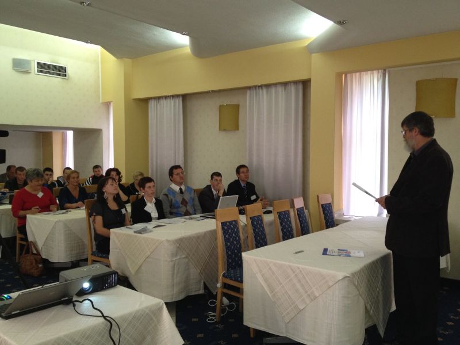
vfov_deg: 40.7
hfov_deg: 52.6
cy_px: 172
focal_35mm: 35
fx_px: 465
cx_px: 230
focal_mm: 4.28
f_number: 2.4
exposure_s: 1/20
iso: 200
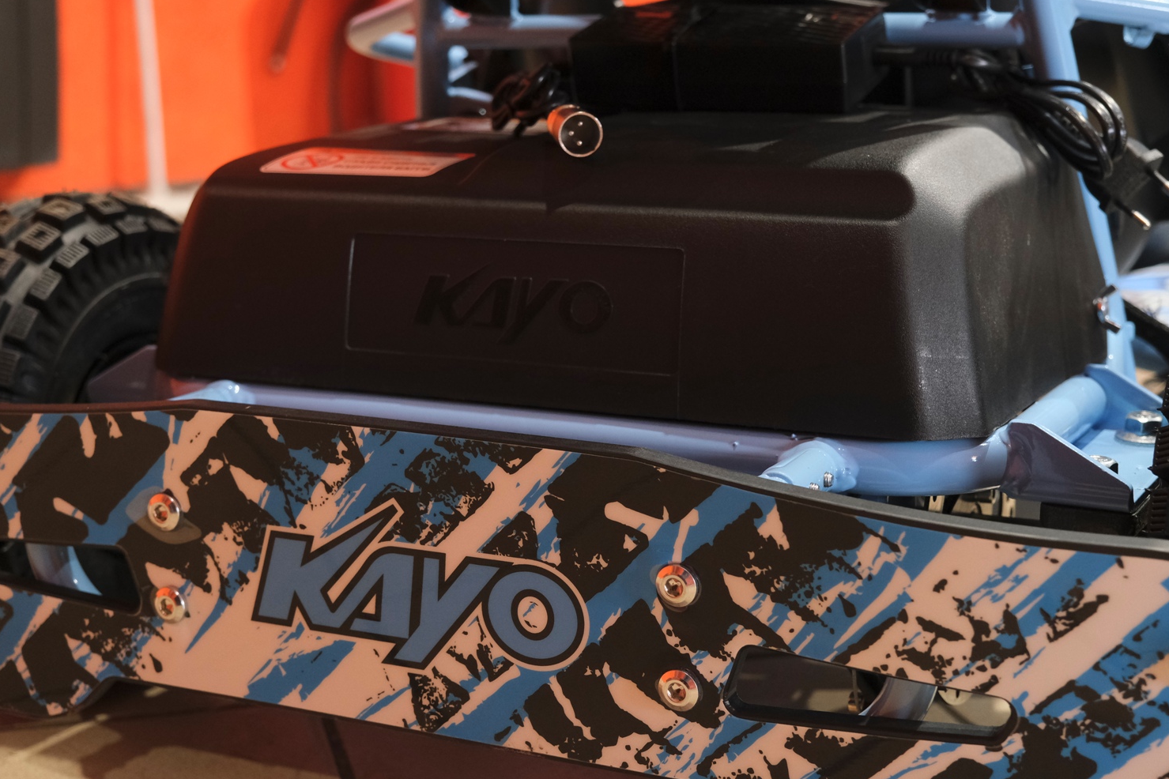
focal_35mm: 53
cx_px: 616
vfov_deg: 25.5
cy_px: 385
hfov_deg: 37.5
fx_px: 1721
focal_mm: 32.5
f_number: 4
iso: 2500
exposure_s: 1/100
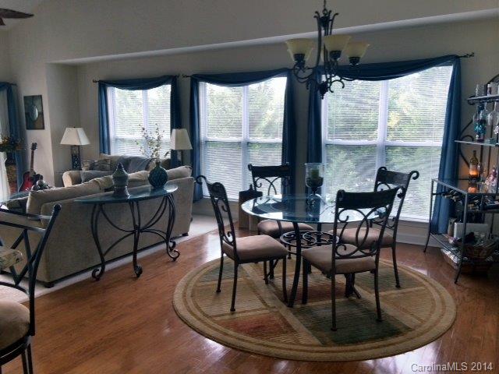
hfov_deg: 60.0
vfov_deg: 46.8
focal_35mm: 30
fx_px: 432
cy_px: 187
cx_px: 250
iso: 64
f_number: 2.2
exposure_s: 1/120
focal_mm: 4.12
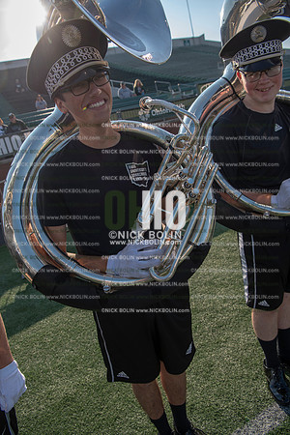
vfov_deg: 73.7
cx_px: 145
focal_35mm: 24
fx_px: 290
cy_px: 218
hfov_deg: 53.1
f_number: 5.6
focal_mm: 24
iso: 100
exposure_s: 1/320
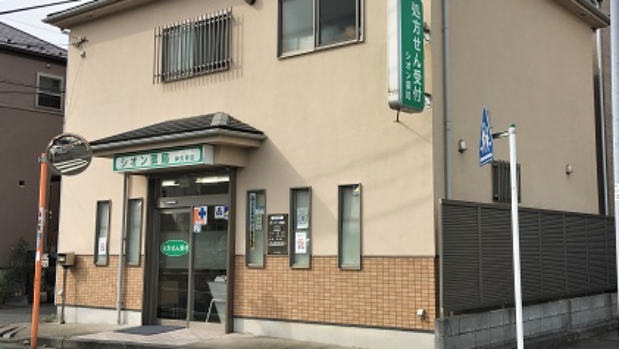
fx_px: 591
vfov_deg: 32.7
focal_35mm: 36
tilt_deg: +8.1
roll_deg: -0.2
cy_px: 135
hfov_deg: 55.2
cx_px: 290
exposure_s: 1/1099
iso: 25
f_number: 2.2
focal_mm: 4.15
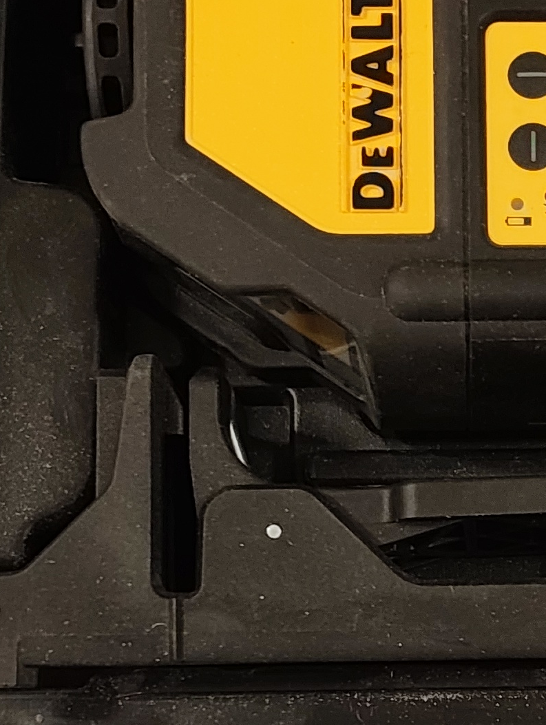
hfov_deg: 15.7
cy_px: 676
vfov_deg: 20.6
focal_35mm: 93
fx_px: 1951
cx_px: 523
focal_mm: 5.56
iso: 705
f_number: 1.88
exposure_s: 1/33.3
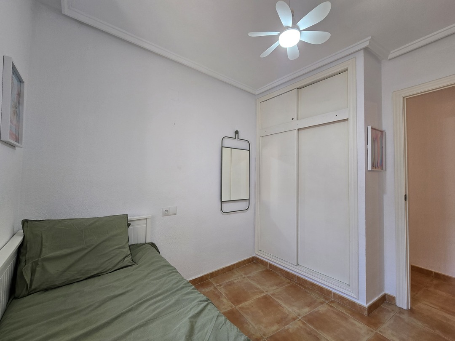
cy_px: 170
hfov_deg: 106.2
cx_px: 228
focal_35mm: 13
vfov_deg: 89.9
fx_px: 171
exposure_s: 1/50
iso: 80
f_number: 2.2
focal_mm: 2.2
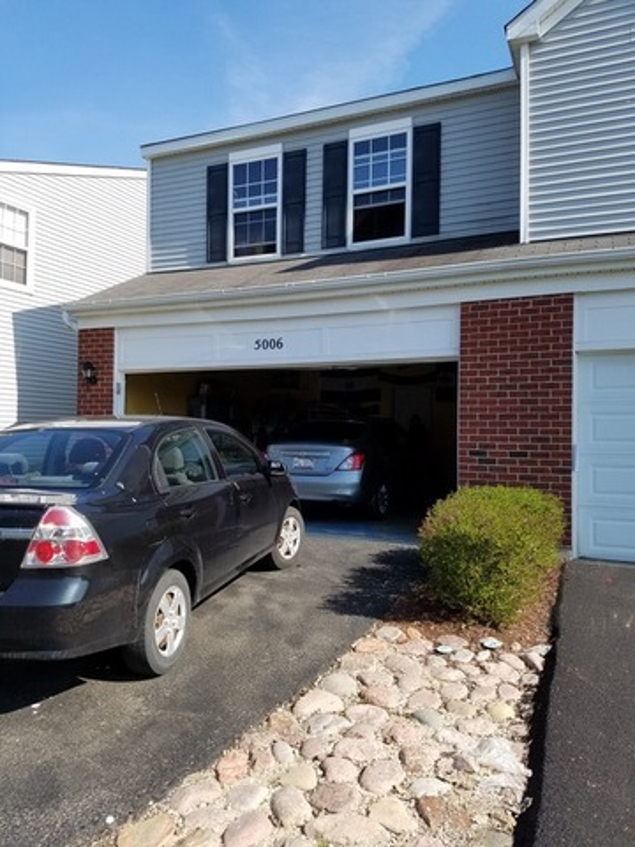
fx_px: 660
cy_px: 424
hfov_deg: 51.4
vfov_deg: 65.3
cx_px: 318
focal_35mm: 27
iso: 50
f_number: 1.7
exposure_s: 1/1612
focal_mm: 4.25
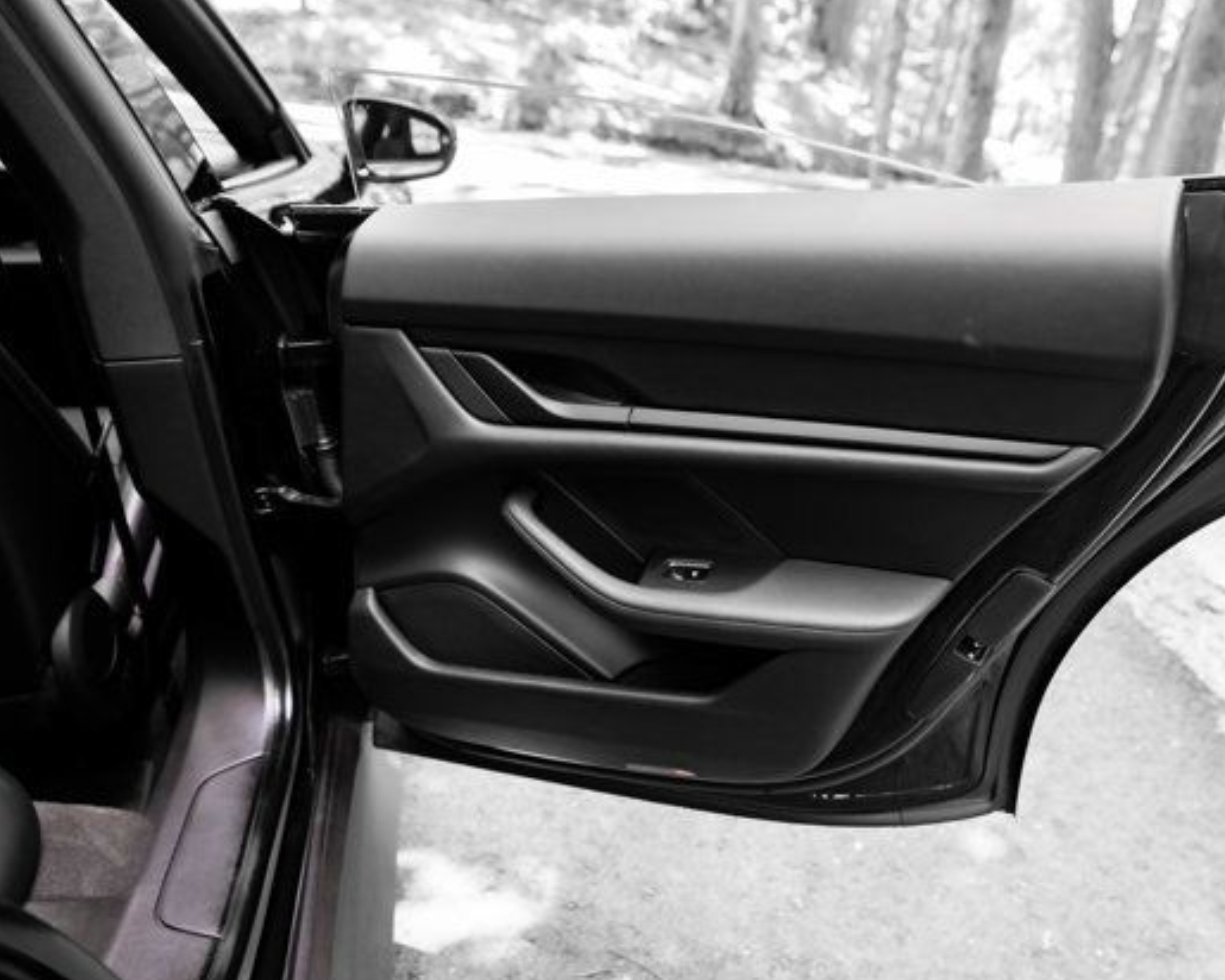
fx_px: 1015
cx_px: 737
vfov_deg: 51.5
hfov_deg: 61.7
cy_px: 496
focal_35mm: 28
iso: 1000
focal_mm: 24
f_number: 3.5
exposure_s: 1/160
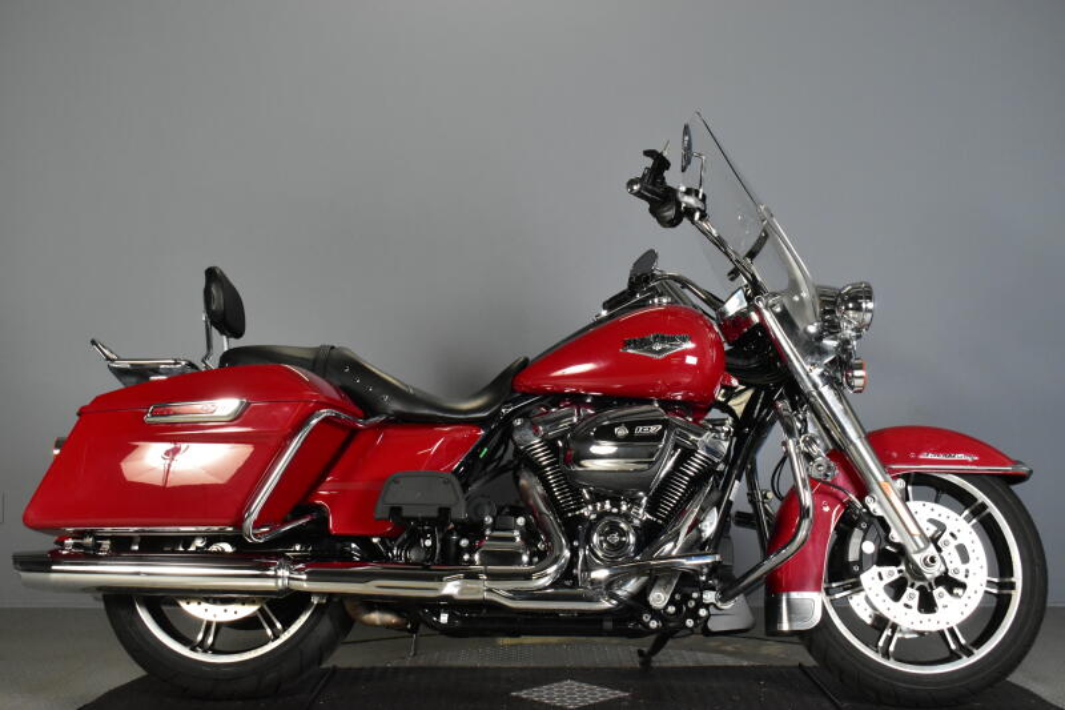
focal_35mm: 45
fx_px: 1331
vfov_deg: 29.9
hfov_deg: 43.6
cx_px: 532
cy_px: 355
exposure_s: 1/125
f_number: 7.1
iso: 3200
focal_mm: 30
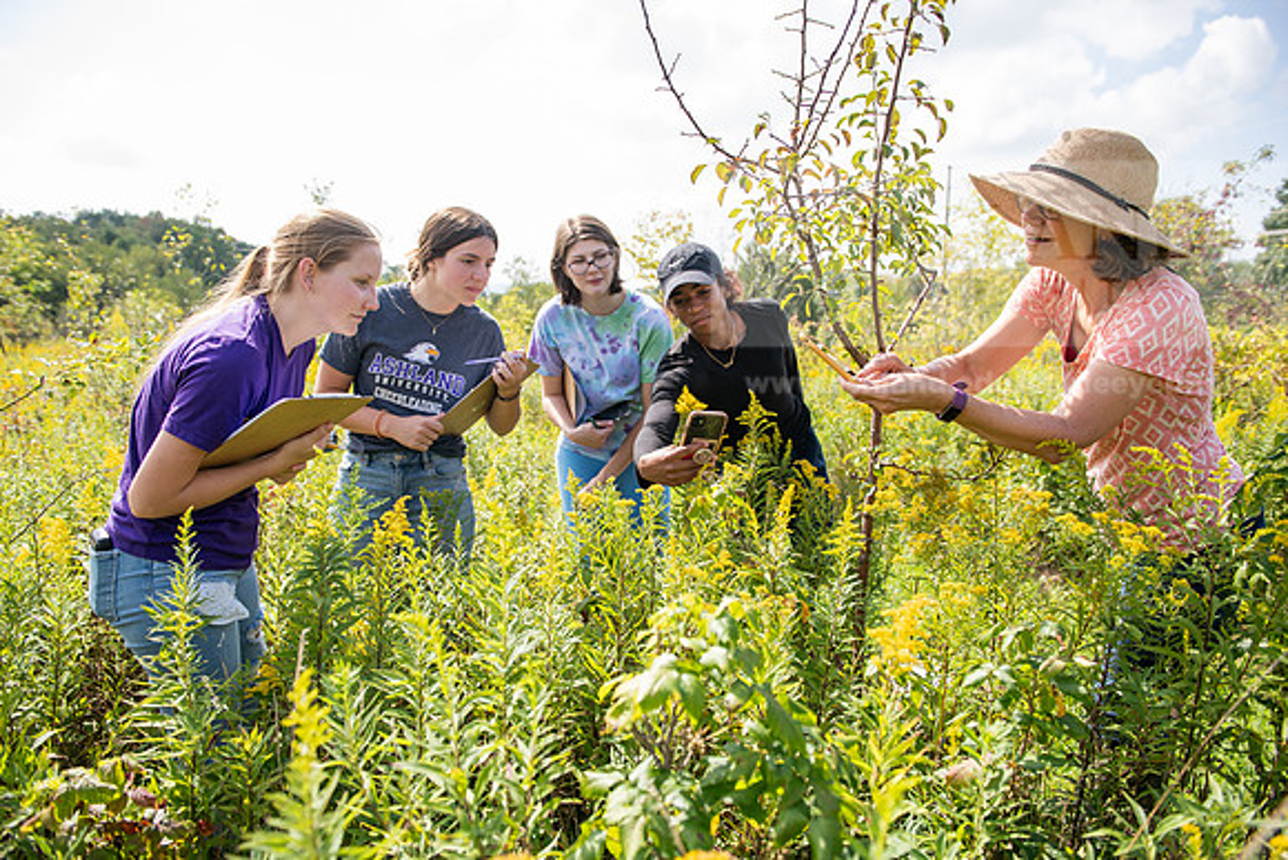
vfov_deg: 49.6
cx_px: 644
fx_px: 930
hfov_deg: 69.4
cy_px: 430
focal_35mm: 26
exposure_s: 1/320
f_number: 3.5
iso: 80
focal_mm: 26
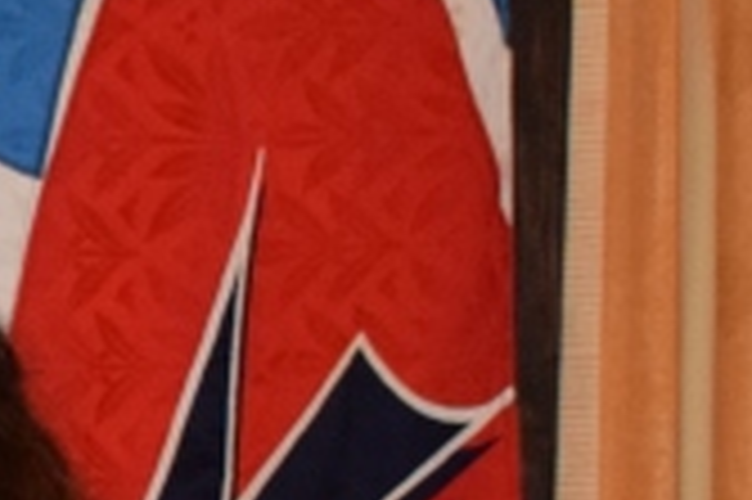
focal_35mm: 184
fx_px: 3840
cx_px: -581
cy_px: 466
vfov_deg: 7.4
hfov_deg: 10.5
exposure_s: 1/60
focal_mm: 20
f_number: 3.5
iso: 2500
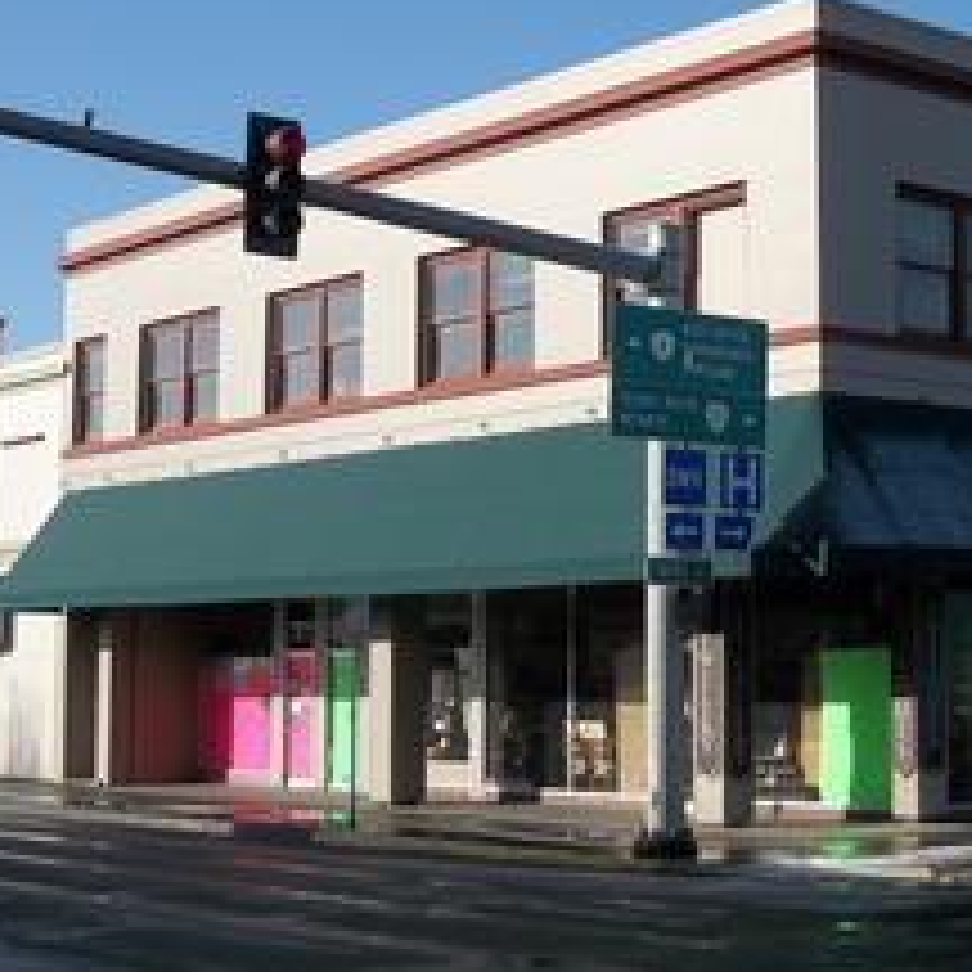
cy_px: 405
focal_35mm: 72
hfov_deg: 23.8
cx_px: 702
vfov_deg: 24.0
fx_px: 2287
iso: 80
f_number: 4.5
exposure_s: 1/640
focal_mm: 7.8
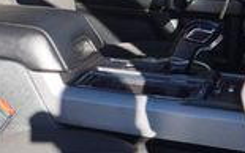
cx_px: -55
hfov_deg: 19.3
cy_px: 25
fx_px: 675
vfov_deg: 12.9
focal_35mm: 101
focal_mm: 16
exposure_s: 1/100
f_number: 6.3
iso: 100
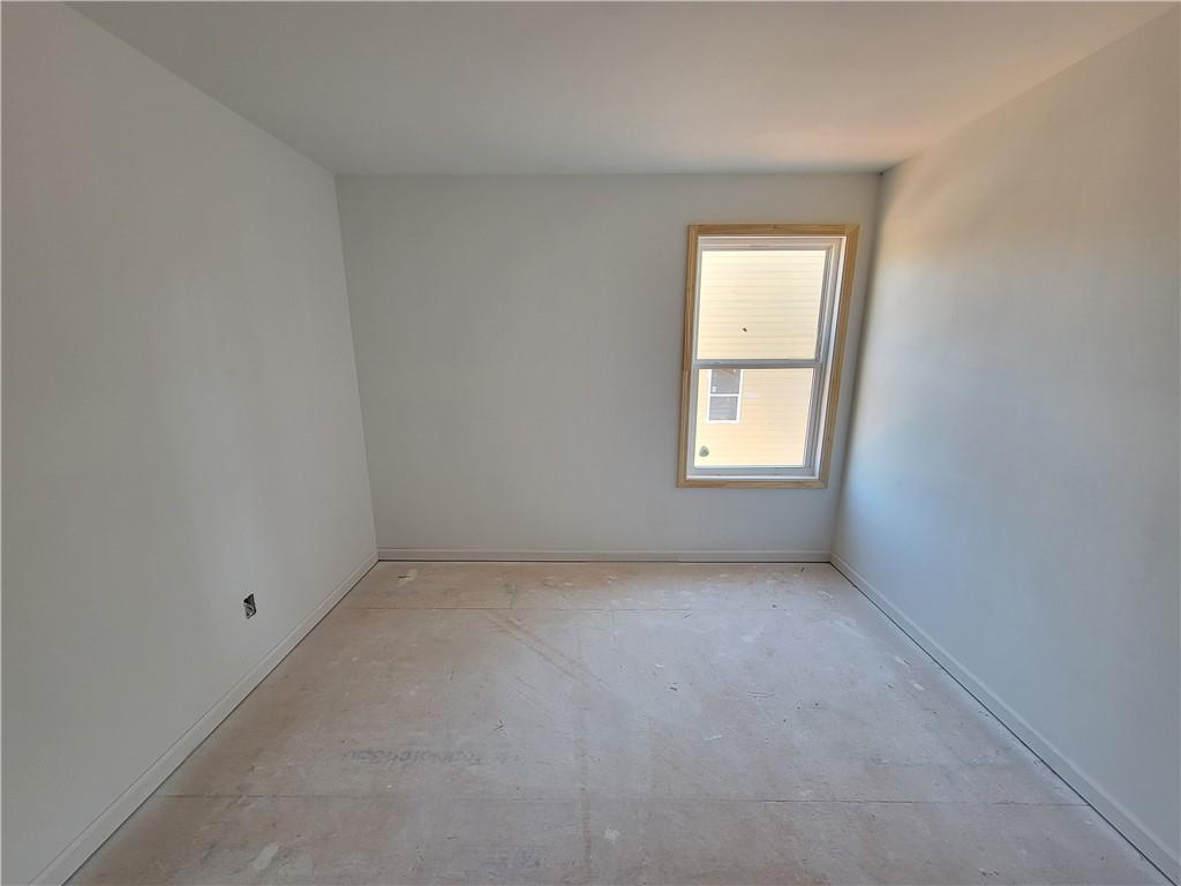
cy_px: 443
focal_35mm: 13
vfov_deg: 89.9
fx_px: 444
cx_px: 590
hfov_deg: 106.2
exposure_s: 1/60.2
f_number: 2.2
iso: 160
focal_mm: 2.2
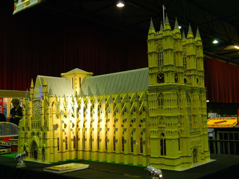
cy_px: 90
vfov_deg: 35.1
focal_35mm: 41
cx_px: 120
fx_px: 283
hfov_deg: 45.8
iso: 189
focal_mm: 7.3
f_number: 3.8
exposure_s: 1/7.9
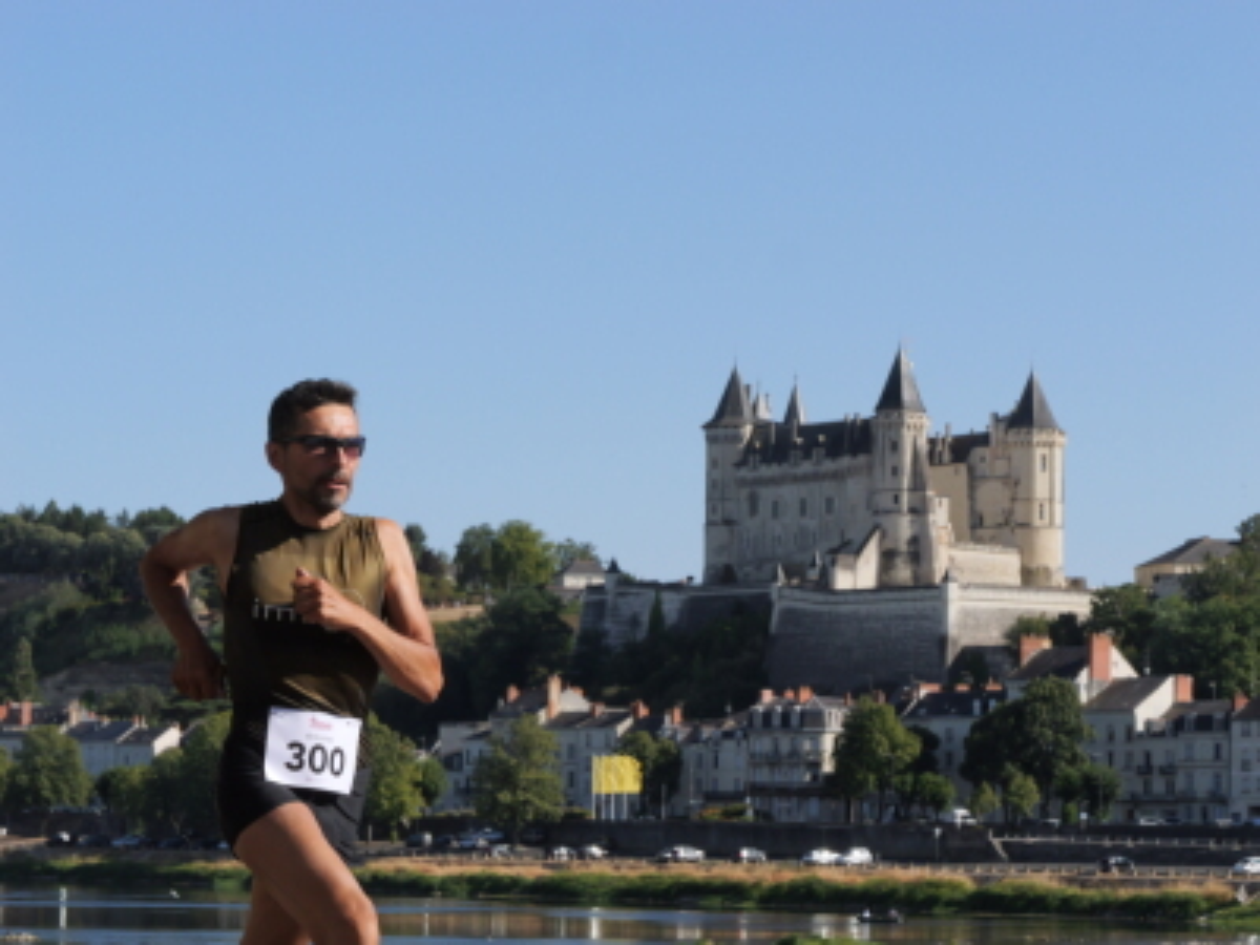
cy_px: 472
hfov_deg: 16.4
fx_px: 4368
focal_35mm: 120
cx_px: 630
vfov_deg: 12.3
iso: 1250
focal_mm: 60
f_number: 11
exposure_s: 1/1600
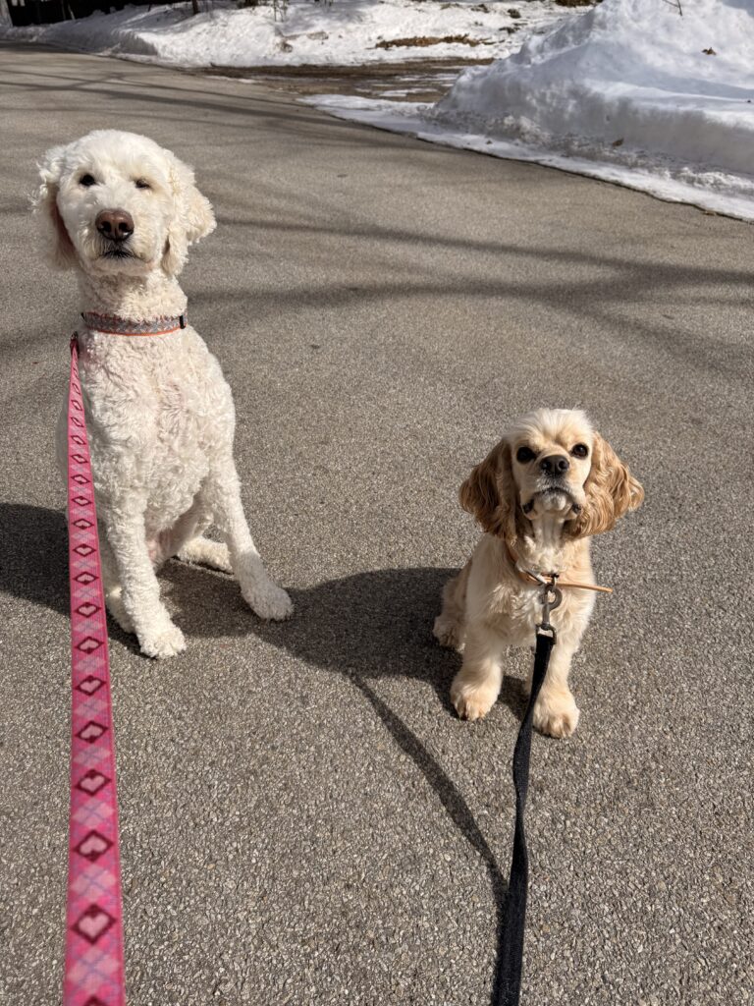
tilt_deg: -35.8
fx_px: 697
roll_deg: -0.2
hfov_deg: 56.8
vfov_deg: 71.6
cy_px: 503
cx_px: 377
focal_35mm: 24
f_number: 1.78
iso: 80
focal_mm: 6.76
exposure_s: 1/6173
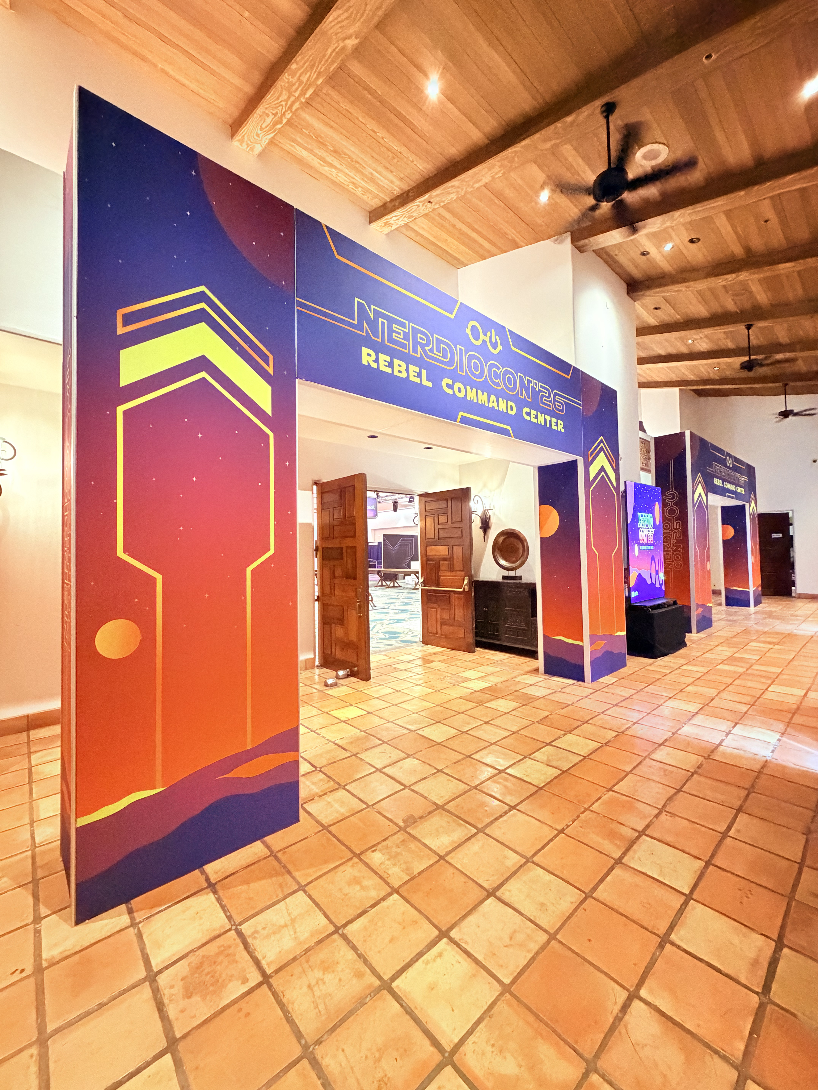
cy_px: 545
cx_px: 409
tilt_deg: +1.7
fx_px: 441
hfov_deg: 85.7
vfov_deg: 102.1
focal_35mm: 14
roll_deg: +1.0
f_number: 2.2
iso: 1000
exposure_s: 1/60
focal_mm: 2.22
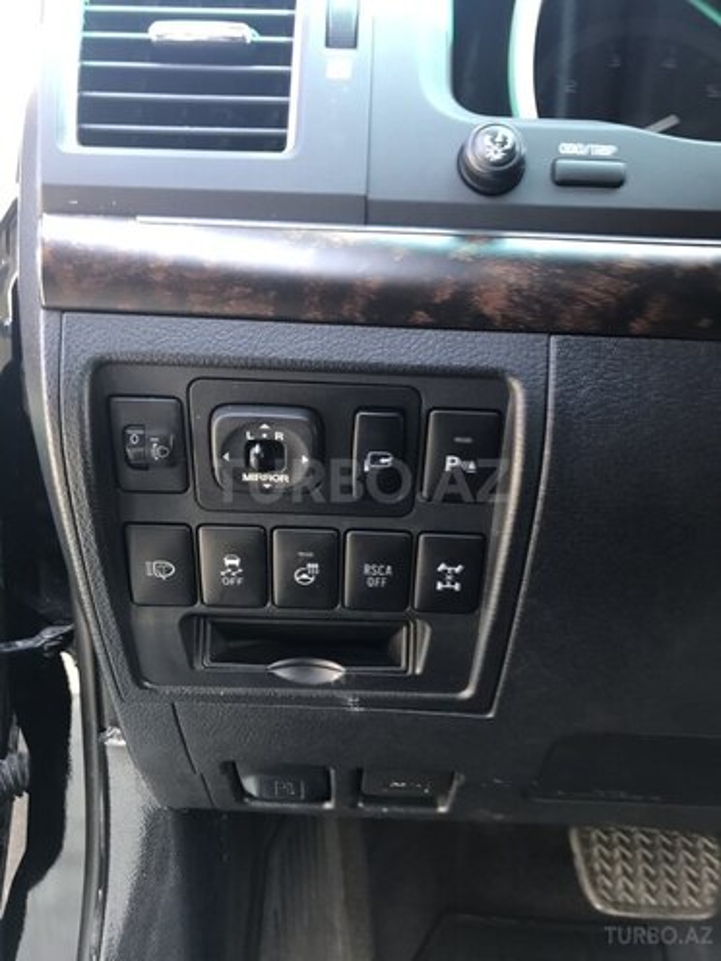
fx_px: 778
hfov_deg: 49.7
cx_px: 360
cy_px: 480
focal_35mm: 28
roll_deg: +0.5
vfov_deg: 63.4
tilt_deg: -15.5
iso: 50
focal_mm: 3.99
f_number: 1.8
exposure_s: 1/45
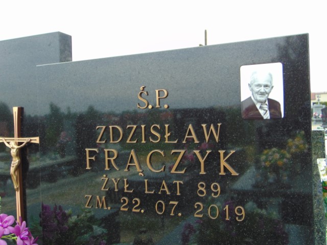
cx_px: 164
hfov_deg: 52.6
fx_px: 331
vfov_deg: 40.7
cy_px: 122
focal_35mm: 35
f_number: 3.2
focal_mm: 6.3
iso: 80
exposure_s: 1/250
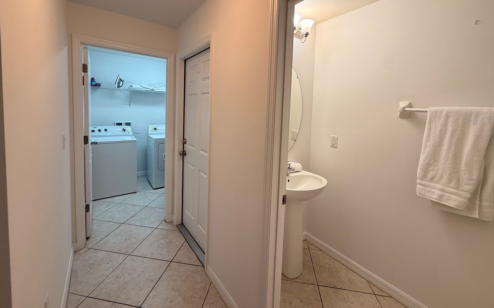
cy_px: 122
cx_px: 245
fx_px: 202
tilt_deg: -3.3
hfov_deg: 101.5
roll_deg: -2.3
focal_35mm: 15
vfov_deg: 73.9
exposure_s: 1/120
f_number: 2.2
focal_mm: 2.22
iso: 160
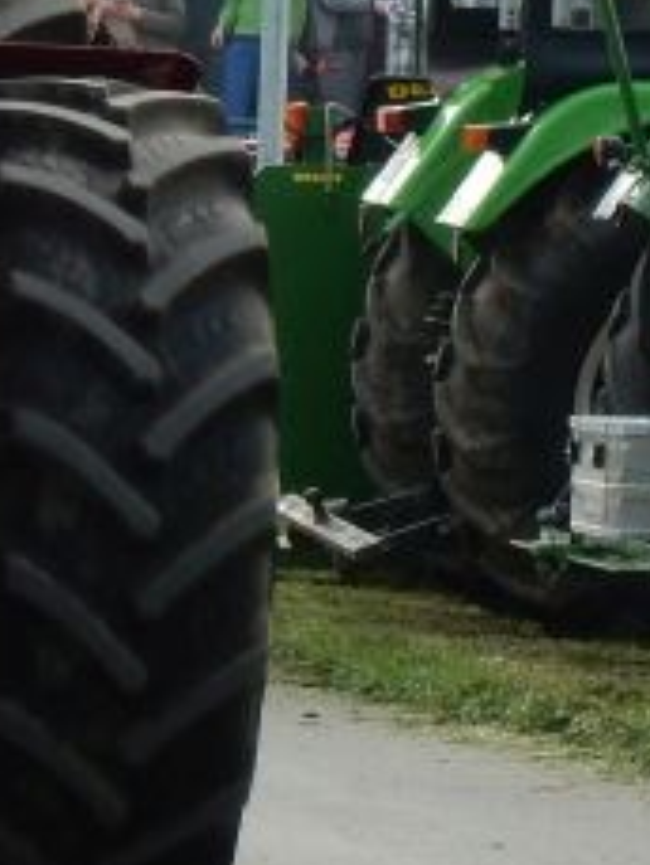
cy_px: 60
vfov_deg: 3.5
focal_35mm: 573
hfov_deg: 2.6
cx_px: -336
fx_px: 14333
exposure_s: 1/200
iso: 125
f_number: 6
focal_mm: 29.2
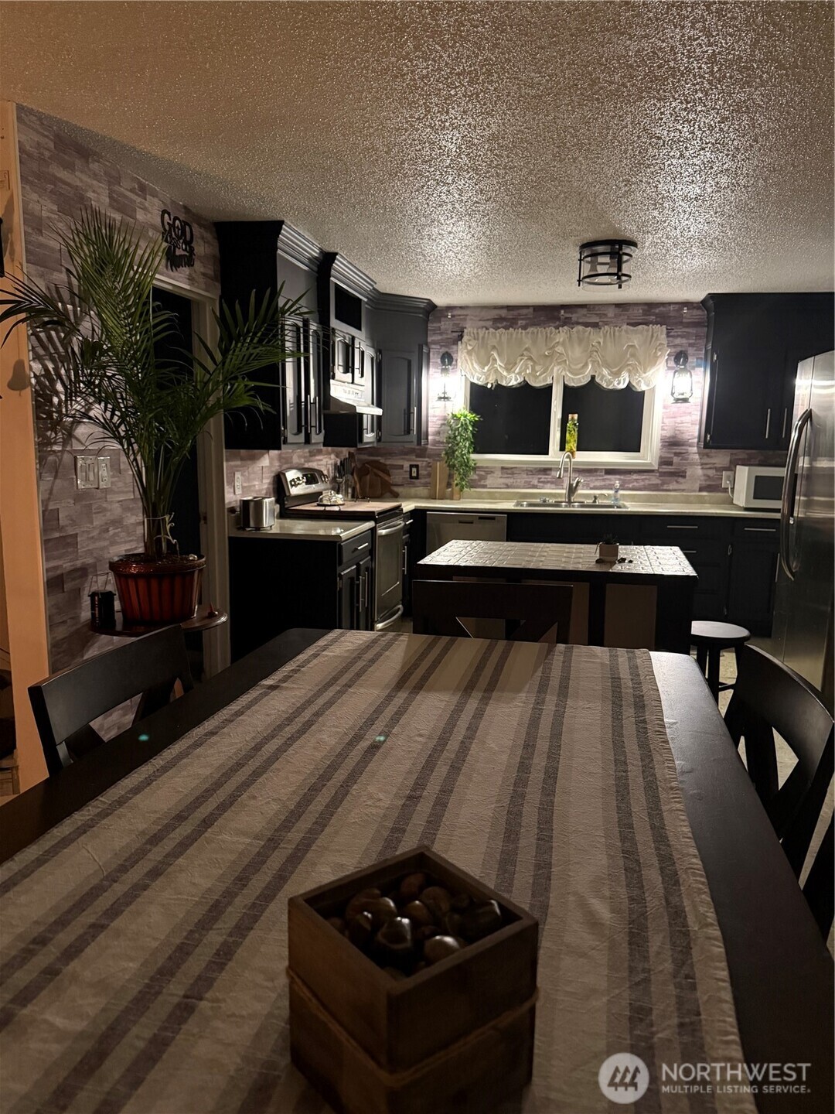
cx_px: 418
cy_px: 557
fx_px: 772
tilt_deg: -7.8
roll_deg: -2.0
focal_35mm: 24
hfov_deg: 56.8
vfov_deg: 71.6
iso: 800
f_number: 1.78
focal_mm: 6.76
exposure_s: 1/30
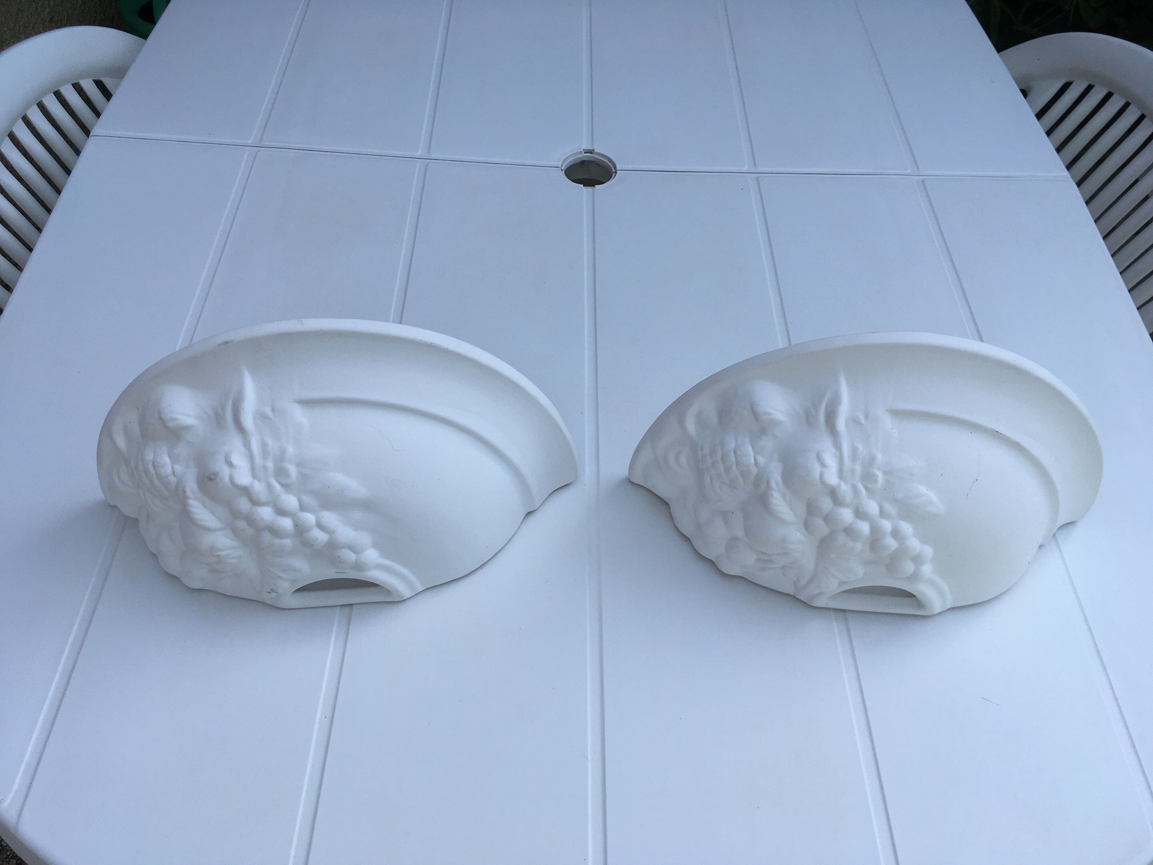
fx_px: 966
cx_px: 576
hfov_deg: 61.7
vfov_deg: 48.2
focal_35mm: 29
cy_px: 432
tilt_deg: -49.6
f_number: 2.2
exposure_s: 1/541
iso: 25
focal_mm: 4.15
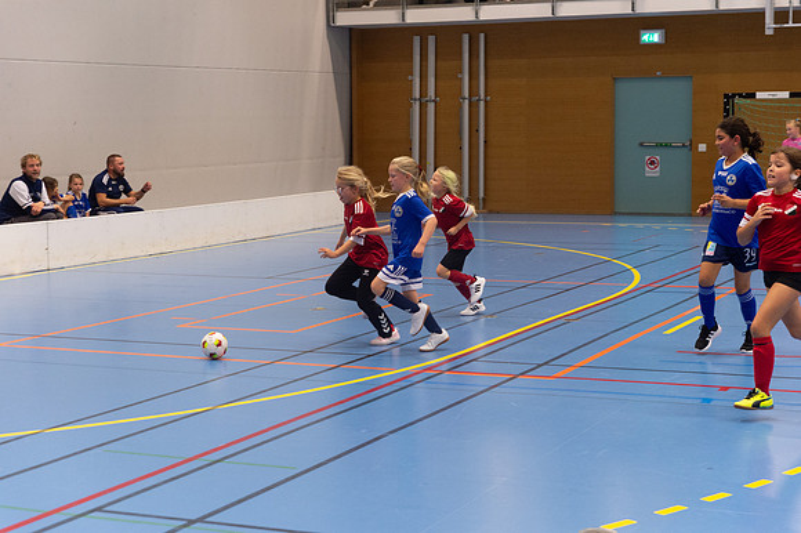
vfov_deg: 19.4
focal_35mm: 70
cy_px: 266
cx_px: 400
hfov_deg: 28.9
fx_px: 1557
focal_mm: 70
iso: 3600
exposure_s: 1/400
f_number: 3.5
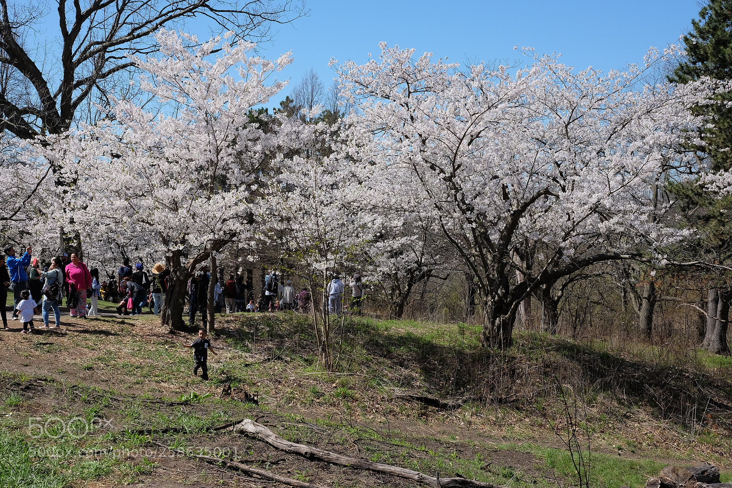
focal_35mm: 41
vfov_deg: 32.6
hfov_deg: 47.4
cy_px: 244
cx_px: 366
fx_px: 833
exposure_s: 1/350
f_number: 11
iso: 400
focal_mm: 27
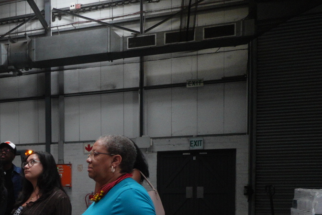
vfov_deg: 27.0
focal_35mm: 48
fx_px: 430
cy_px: 199
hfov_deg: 33.7
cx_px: -59
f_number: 5.6
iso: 1000
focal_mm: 7.6
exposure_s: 1/160
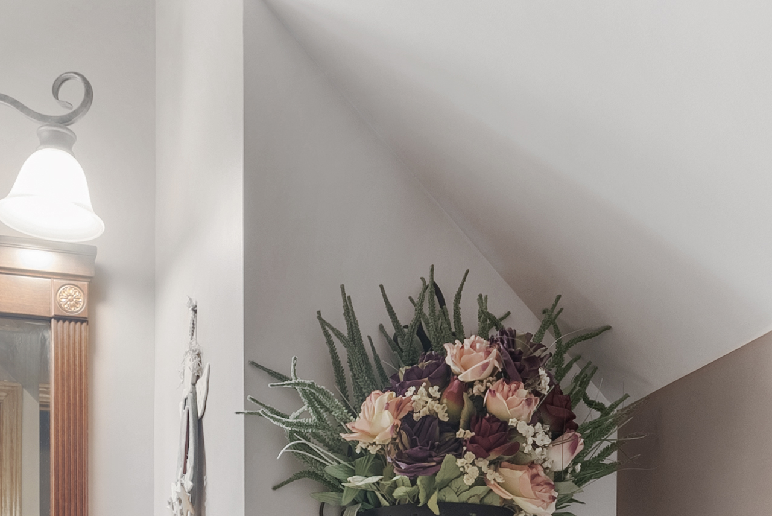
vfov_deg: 21.6
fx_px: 1137
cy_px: 763
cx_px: 252
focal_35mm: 53
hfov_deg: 37.1
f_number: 9
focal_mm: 16
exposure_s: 5
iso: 250
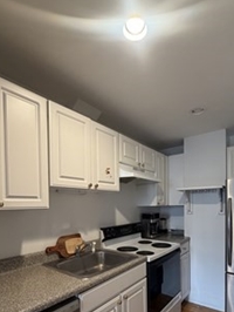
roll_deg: +1.6
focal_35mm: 21
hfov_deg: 63.2
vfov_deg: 76.2
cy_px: 211
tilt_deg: -2.0
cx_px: 133
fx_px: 189
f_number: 2.2
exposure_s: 1/60
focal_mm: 2.22
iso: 250
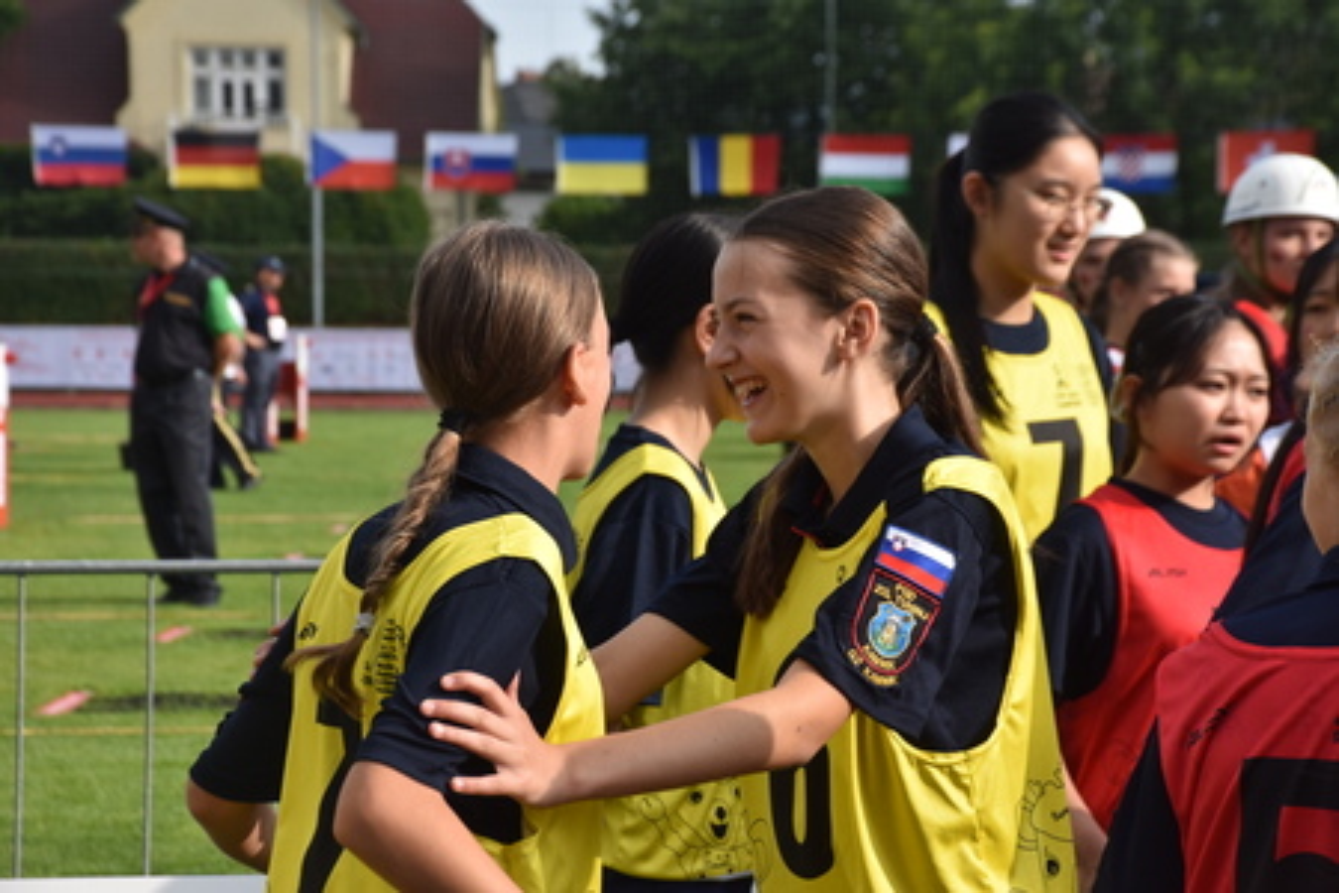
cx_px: 670
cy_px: 446
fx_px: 4742
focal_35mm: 128
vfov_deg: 10.8
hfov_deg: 16.1
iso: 280
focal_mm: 85
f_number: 8
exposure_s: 1/500
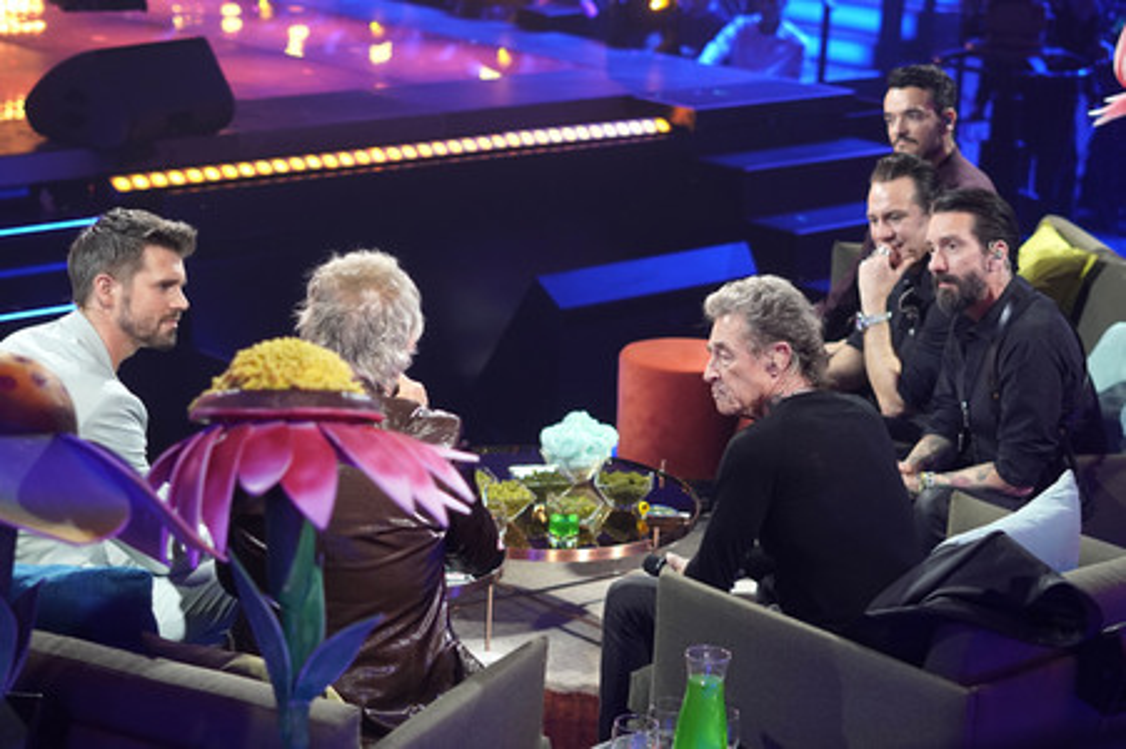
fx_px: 2344
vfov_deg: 18.2
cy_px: 374
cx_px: 563
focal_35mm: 75
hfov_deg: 27.0
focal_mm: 50
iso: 1000
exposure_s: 1/160
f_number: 2.2
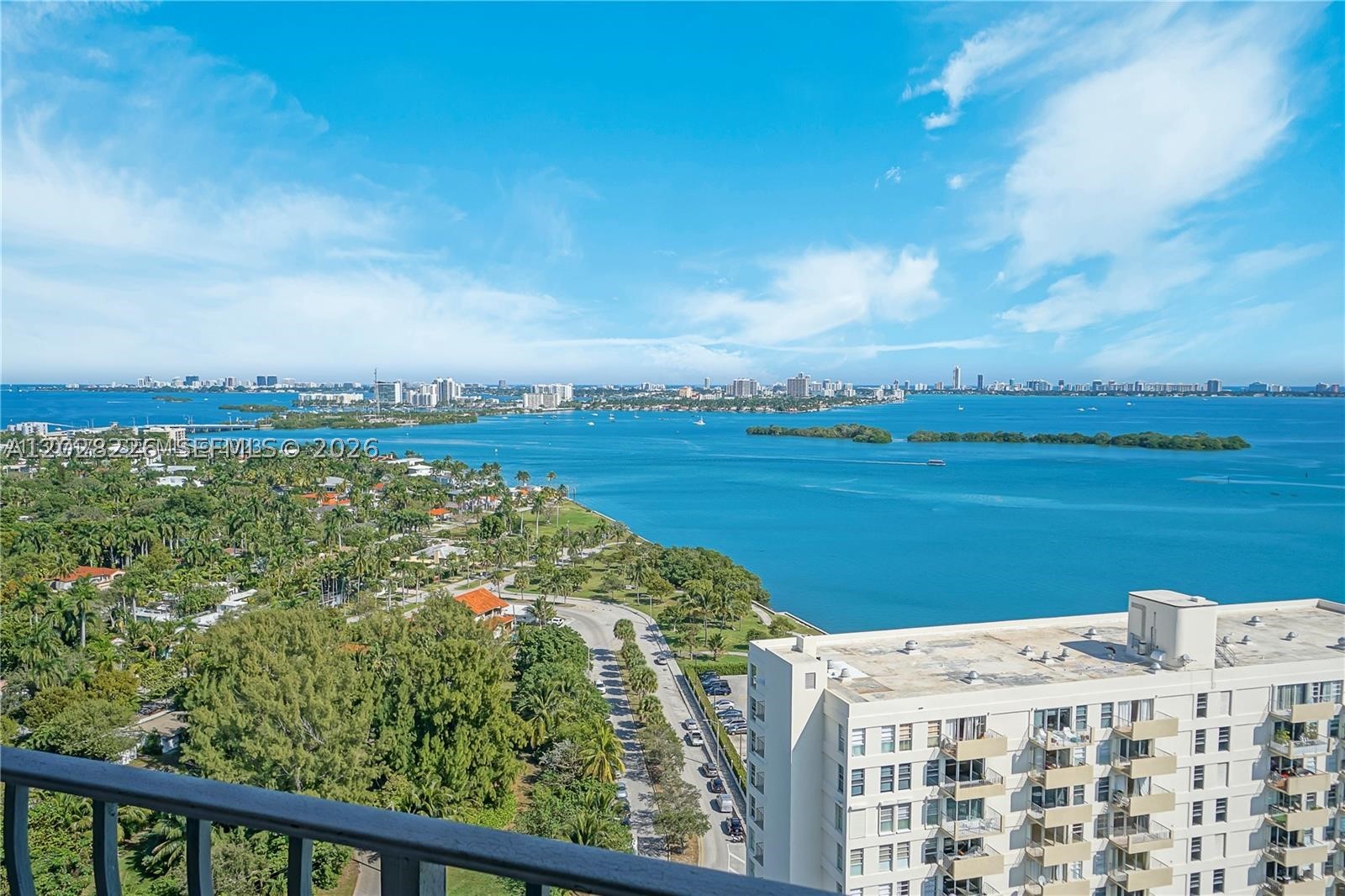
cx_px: 672
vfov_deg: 47.9
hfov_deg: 67.4
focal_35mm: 27
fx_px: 1008
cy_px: 448
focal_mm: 18
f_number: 8
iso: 100
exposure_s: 1/500
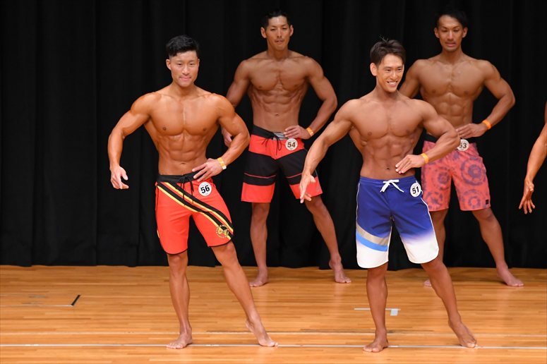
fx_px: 4328
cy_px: 182
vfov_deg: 4.8
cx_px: 274
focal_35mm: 285
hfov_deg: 7.2
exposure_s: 1/400
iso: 4000
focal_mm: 190
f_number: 5.6
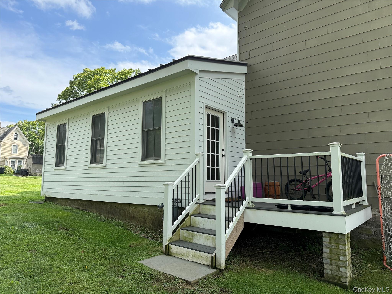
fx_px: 272
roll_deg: -0.3
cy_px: 147
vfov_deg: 56.8
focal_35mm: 24
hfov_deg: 71.6
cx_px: 196
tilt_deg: +7.1
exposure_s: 1/2299
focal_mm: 6.76
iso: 100
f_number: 1.78
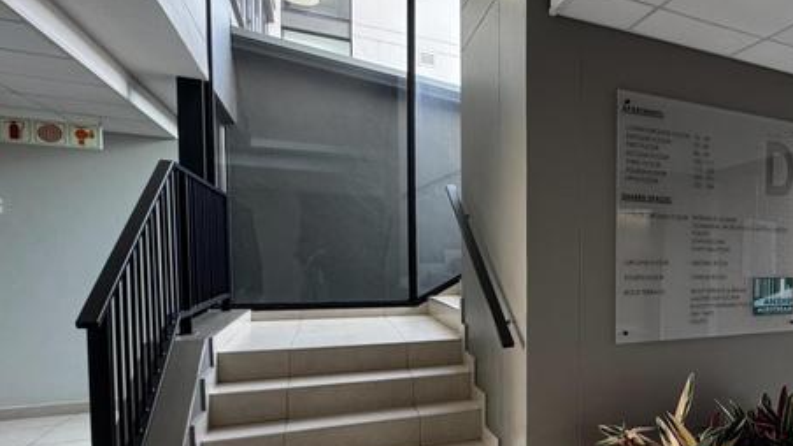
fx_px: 568
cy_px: 291
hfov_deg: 61.9
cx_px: 672
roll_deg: -1.0
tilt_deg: -3.6
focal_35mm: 27
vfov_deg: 42.4
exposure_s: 1/50
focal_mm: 2.22
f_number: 2.2
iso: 200
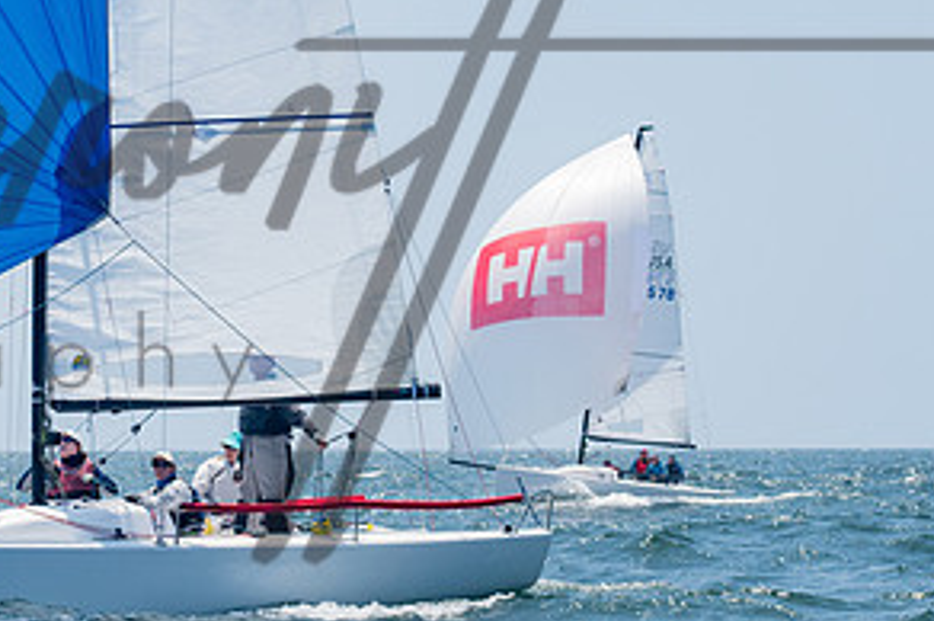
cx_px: 143
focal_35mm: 253
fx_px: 6557
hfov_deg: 8.1
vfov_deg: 5.4
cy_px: 121
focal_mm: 80
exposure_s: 1/1250
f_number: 8
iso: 400
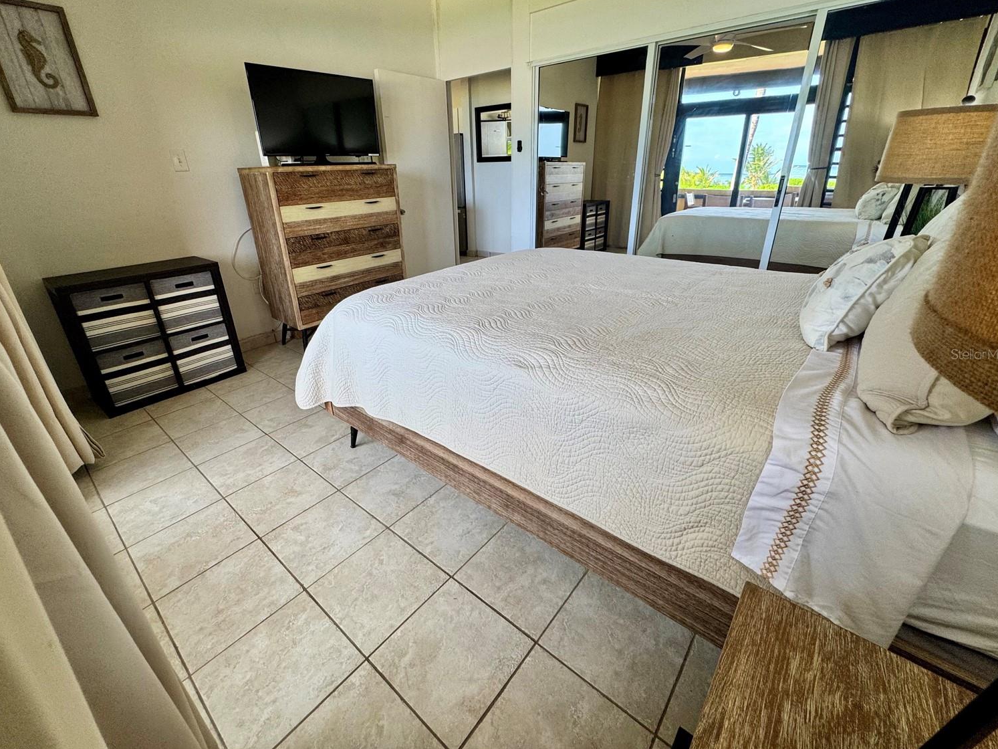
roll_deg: +1.5
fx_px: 432
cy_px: 354
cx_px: 479
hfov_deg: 98.1
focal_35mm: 15
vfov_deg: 81.7
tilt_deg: -23.9
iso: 125
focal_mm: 2.22
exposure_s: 1/120
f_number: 2.2
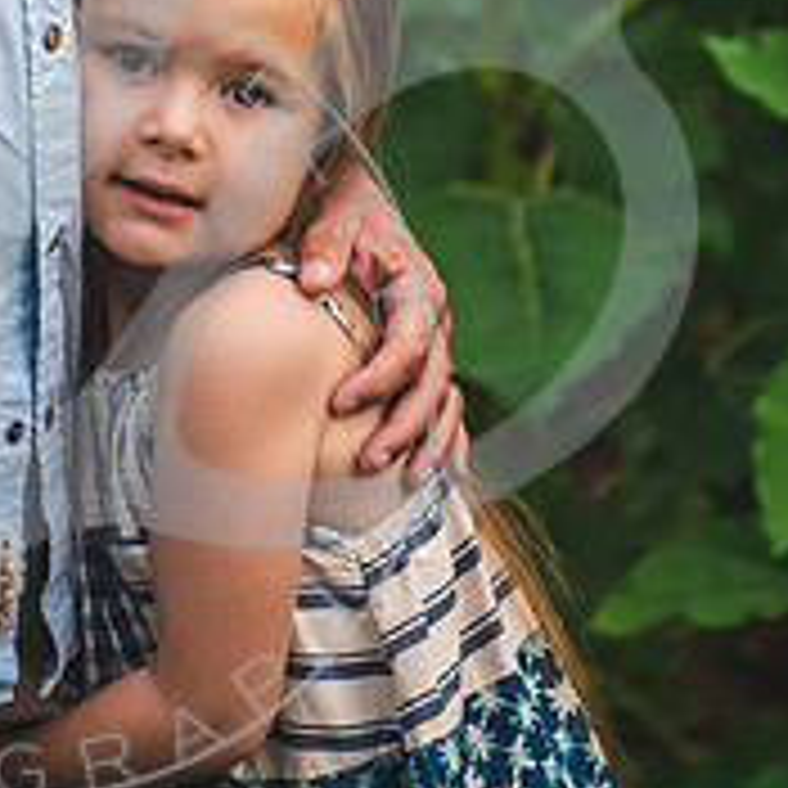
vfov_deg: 11.3
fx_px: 3940
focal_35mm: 153
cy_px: 41
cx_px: 221
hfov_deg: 11.4
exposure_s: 1/250
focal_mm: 70
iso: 200
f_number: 2.8
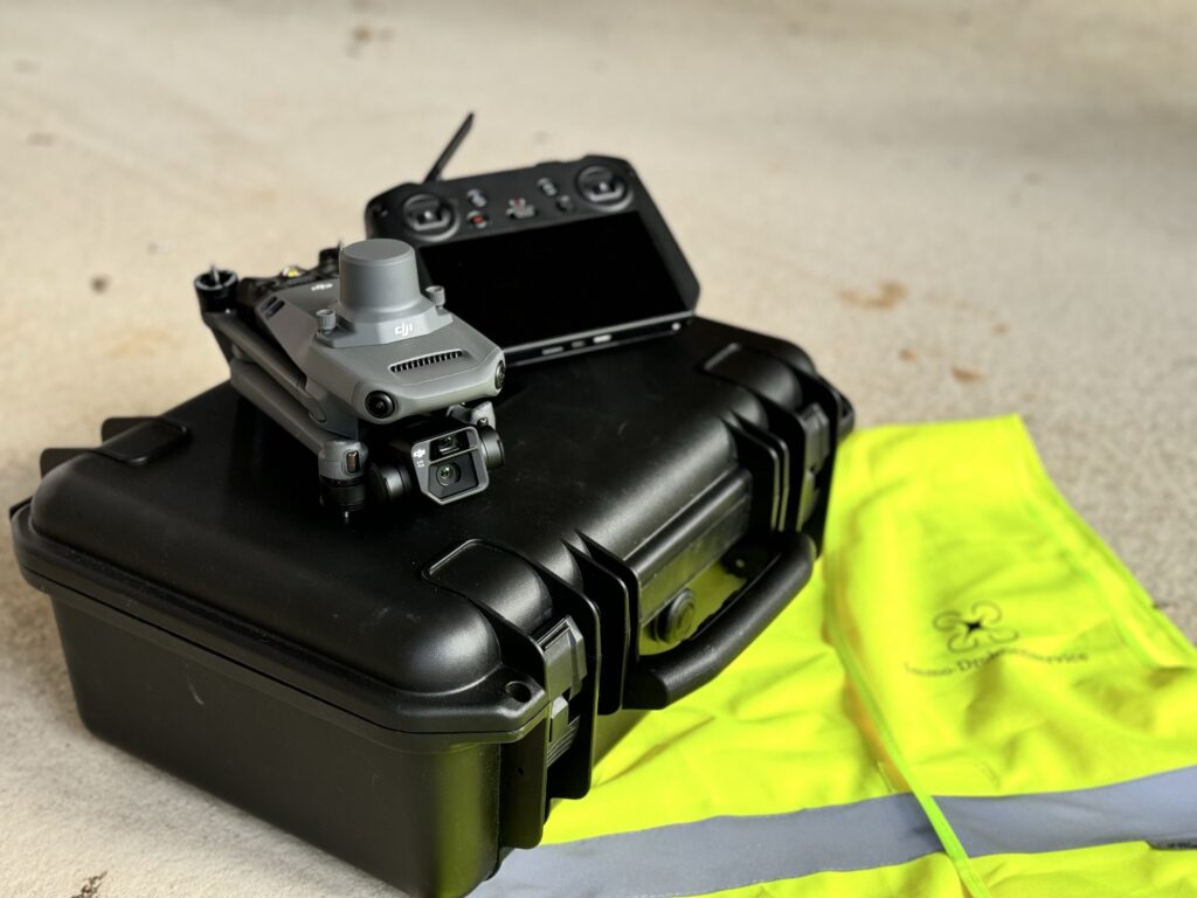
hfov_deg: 39.7
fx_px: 1660
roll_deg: -0.4
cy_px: 449
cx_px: 598
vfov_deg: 30.3
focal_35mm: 48
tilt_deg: -29.1
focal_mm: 6.76
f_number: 1.78
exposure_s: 1/161
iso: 64
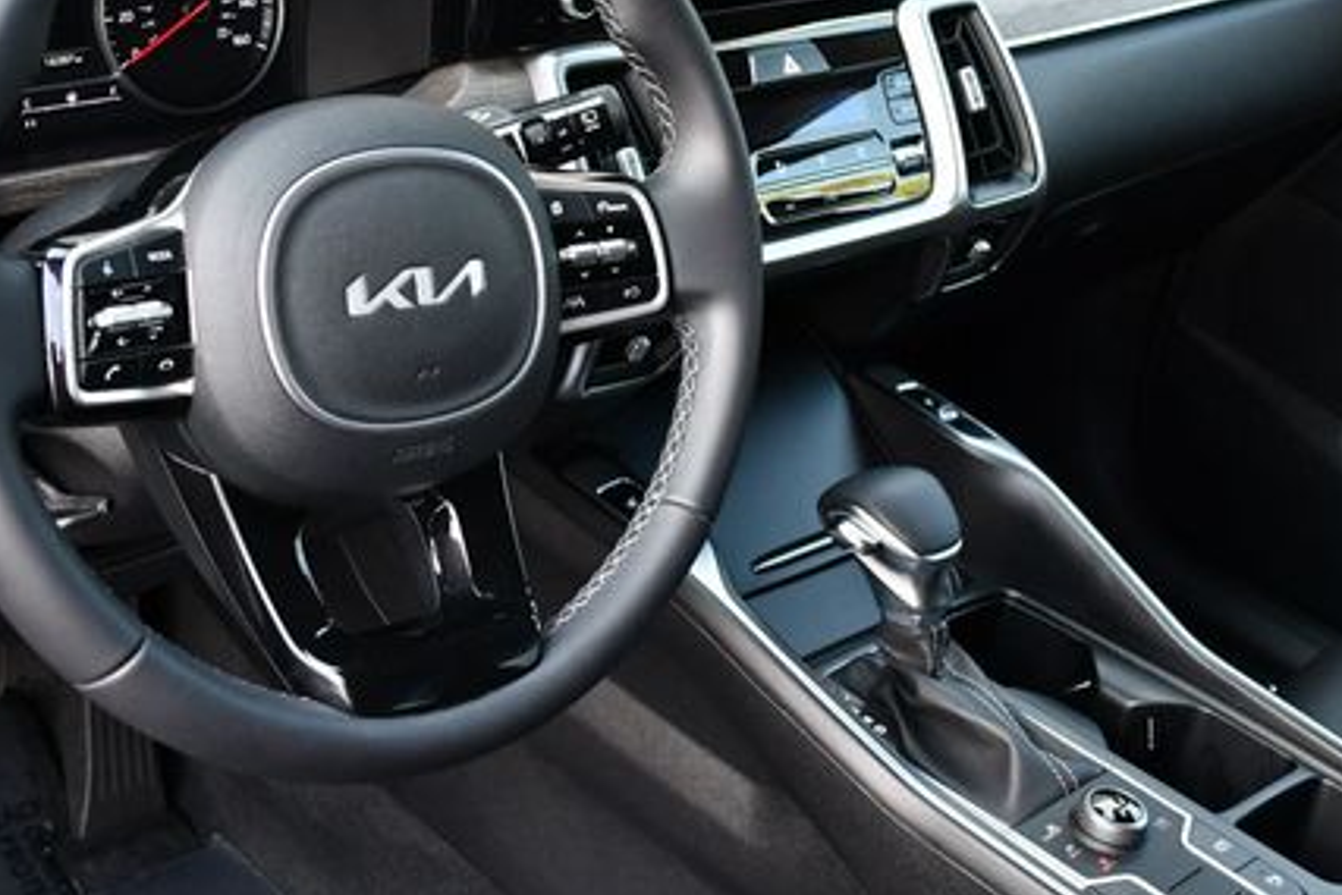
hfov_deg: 36.5
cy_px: 242
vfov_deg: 24.8
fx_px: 2014
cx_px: 468
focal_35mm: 54
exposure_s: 1/250
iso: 800
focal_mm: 18
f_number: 3.5
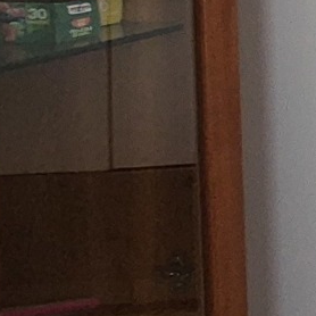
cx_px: 1279
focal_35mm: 106
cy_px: -132
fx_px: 1095
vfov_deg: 15.4
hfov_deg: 8.1
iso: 50
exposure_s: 1/111
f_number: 2.2
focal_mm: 2.2
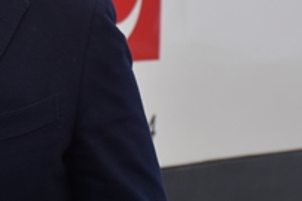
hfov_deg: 8.2
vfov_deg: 5.5
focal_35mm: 248
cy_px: -63
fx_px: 2079
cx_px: -86
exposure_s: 1/500
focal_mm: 56
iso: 250
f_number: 8
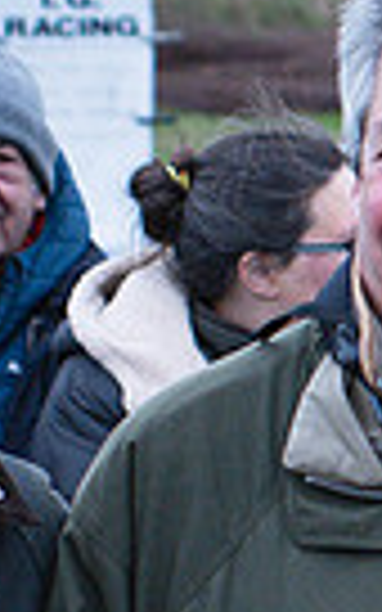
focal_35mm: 474
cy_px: 767
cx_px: 1823
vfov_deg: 4.4
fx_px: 7896
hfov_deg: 2.7
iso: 400
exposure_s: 1/690
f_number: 4
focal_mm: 50
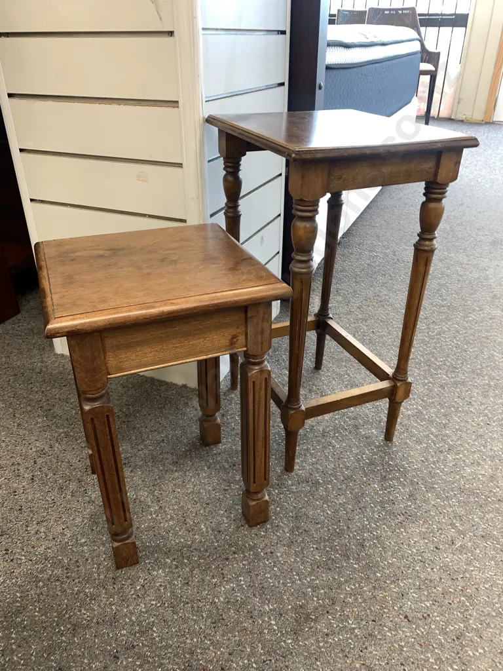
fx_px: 504
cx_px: 252
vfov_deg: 67.3
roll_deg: -0.6
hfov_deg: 53.1
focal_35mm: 26
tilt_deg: -30.6
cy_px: 336
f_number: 1.8
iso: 80
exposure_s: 1/50
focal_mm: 4.25
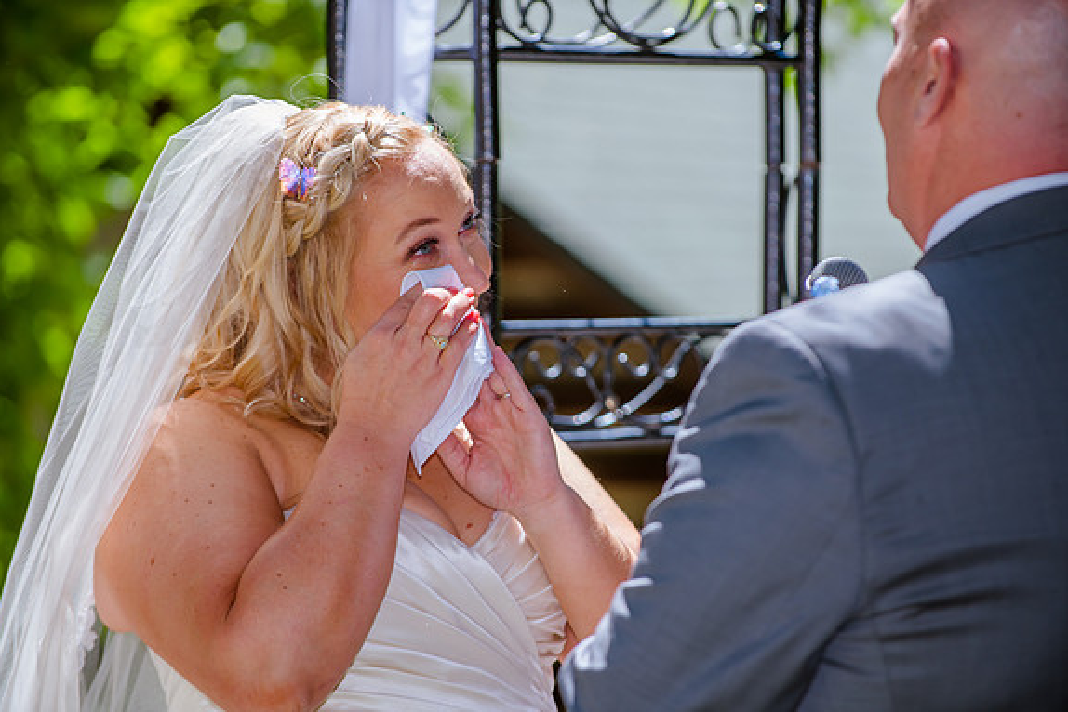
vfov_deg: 6.8
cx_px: 530
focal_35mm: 202
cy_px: 357
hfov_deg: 10.2
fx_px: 5994
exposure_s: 1/640
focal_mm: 200
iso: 200
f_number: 4
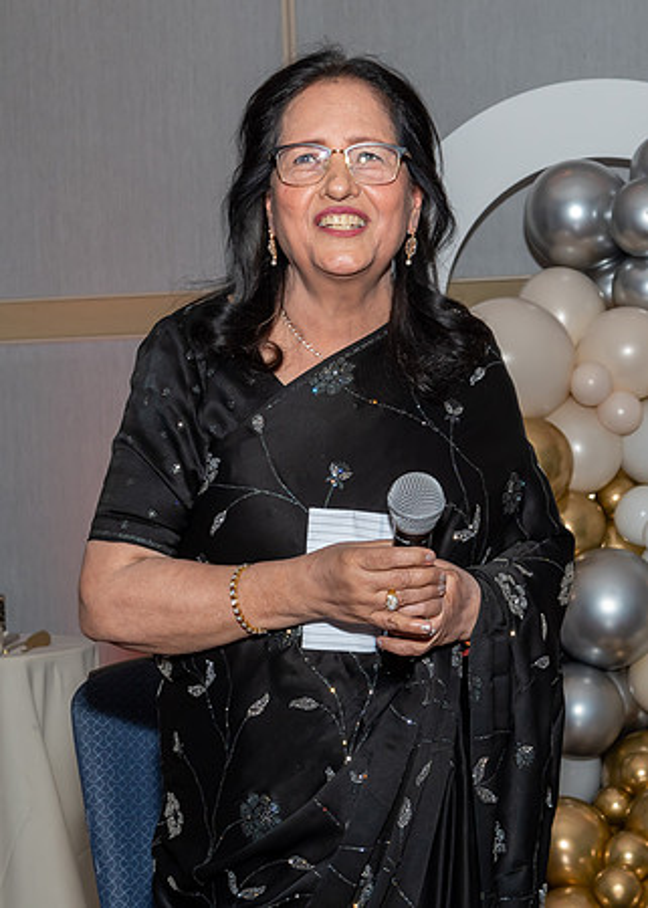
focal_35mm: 84
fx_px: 2156
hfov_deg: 17.1
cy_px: 403
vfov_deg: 23.8
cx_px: 394
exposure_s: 1/250
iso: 500
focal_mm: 32
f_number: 6.3
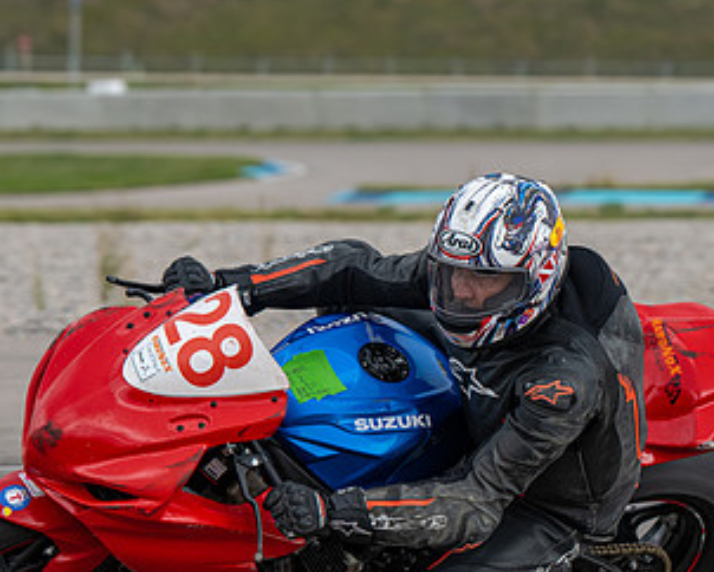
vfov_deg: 4.4
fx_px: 7422
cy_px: 334
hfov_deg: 5.5
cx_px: 299
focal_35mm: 351
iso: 1000
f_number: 6.3
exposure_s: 1/1250
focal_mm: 180
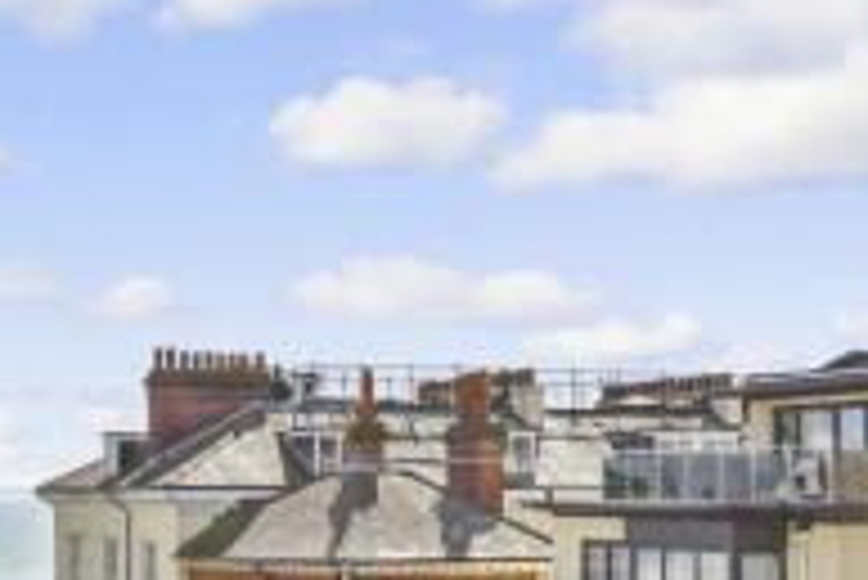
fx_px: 1786
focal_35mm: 74
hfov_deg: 26.6
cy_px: 479
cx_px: 115
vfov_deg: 18.3
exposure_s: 1/800
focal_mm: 20
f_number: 8
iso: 320
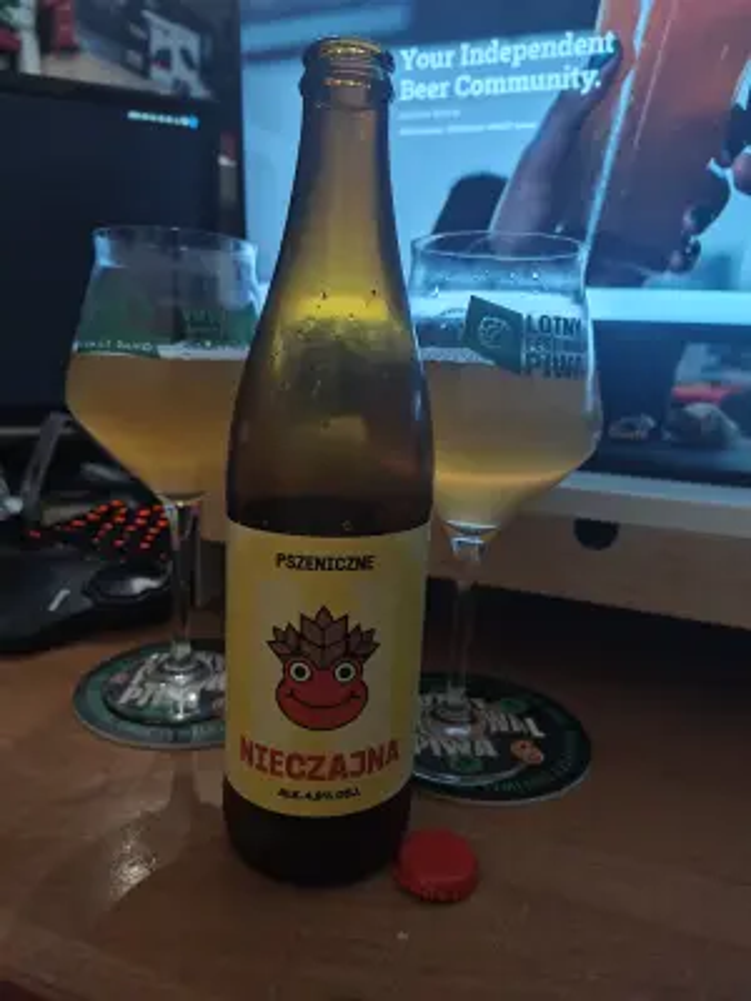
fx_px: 665
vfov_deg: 73.9
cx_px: 376
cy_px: 500
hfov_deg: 58.9
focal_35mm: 23
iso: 253
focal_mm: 5.56
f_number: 1.88
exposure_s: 1/12
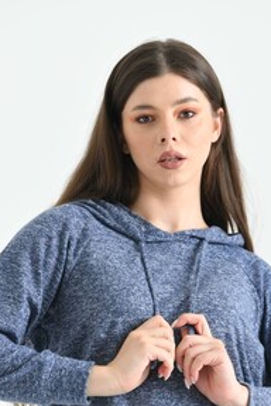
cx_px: 157
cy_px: 326
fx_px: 3602
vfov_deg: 6.5
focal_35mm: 319
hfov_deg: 4.3
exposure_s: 1/125
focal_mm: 170
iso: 100
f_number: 5.6
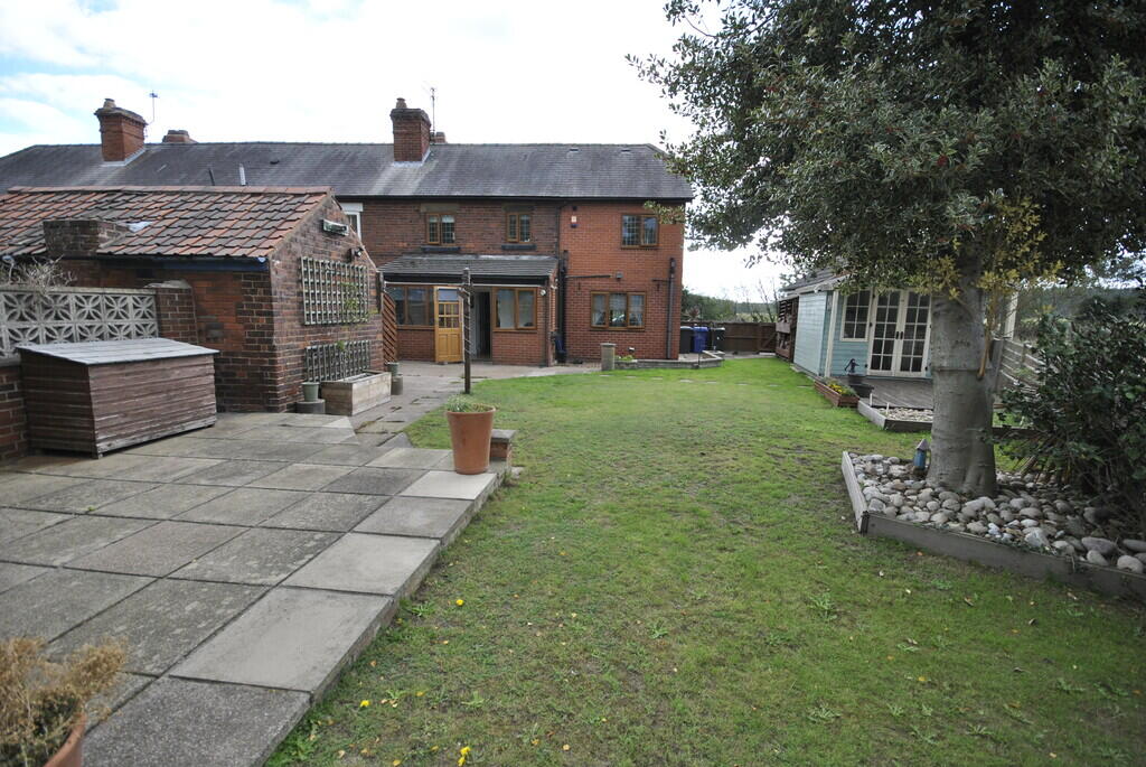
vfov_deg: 77.5
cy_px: 384
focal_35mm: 15
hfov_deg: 100.3
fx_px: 478
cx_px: 573
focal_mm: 10
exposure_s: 1/125
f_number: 5.6
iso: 100
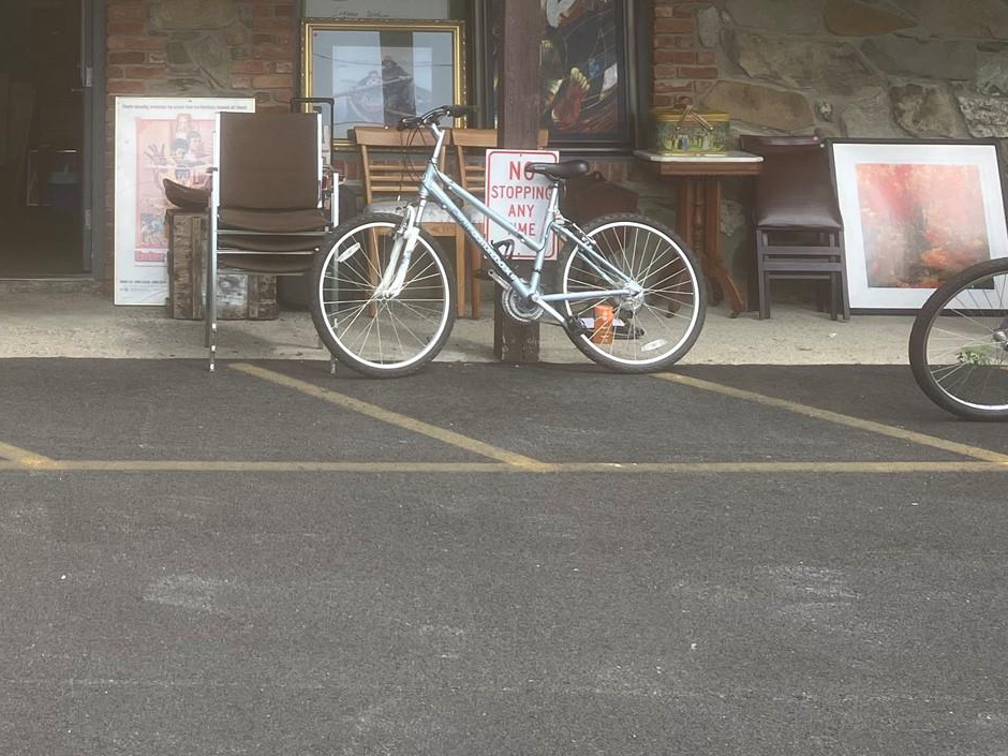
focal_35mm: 61
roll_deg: -1.2
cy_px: 35
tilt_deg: +0.0
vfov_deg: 23.2
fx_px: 1776
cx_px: 107
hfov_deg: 30.3
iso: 32
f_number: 1.8
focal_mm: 3.99
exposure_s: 1/704
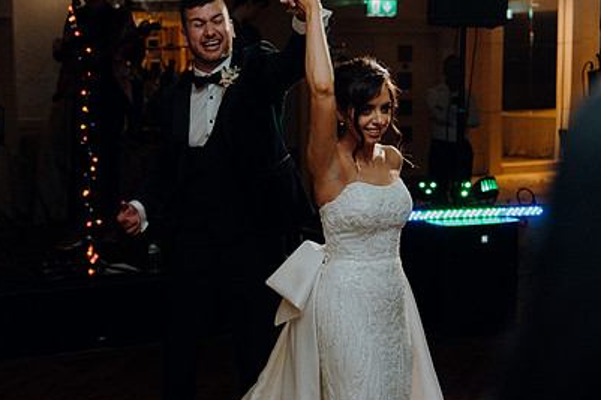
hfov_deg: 35.9
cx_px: 199
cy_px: 182
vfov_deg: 24.6
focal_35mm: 55
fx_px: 918
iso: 2500
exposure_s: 1/160
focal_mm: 38
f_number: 3.5
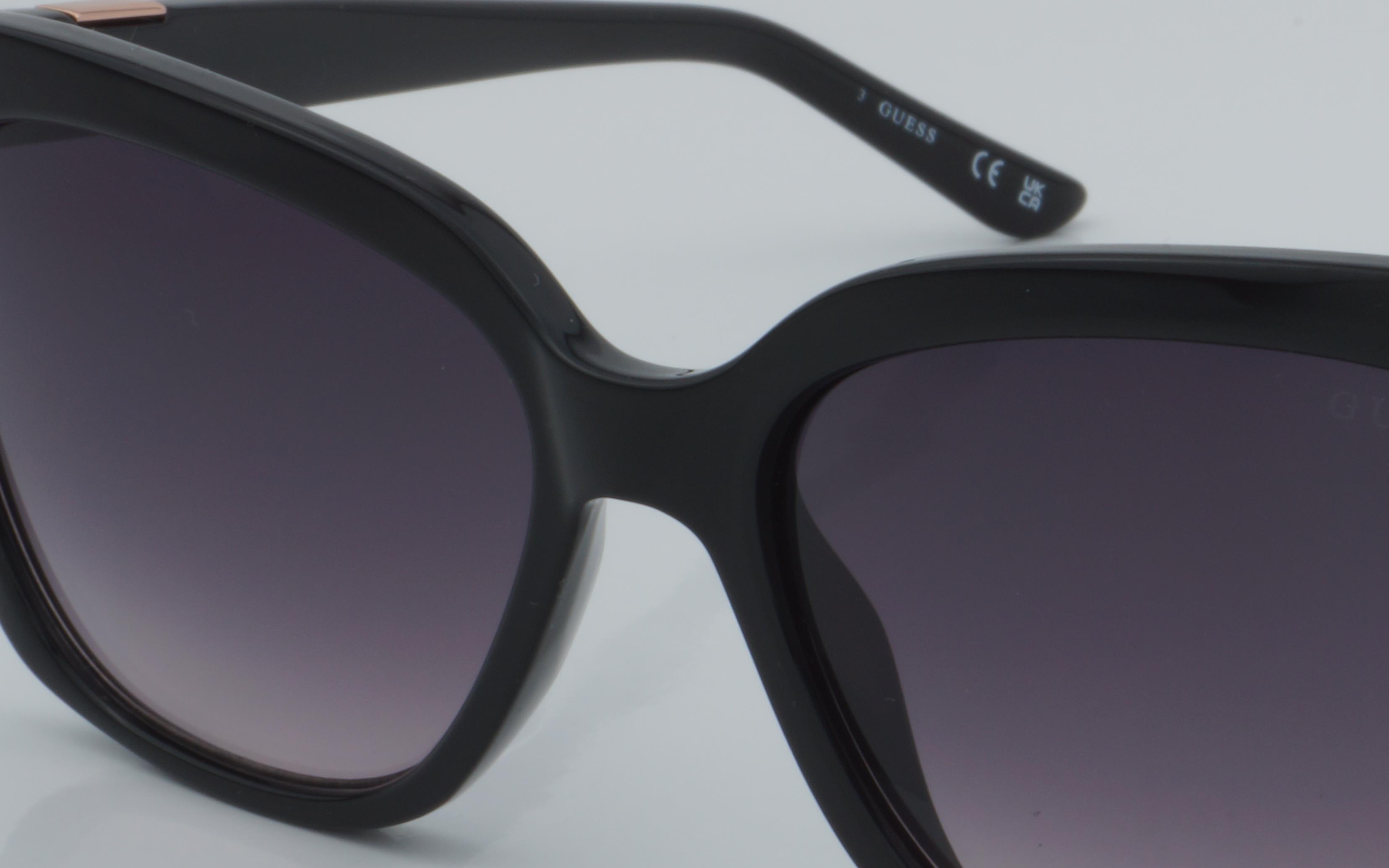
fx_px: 5224
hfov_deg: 15.1
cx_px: 1081
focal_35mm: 138
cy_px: 517
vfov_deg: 9.5
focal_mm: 50
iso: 100
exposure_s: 1/4
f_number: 32
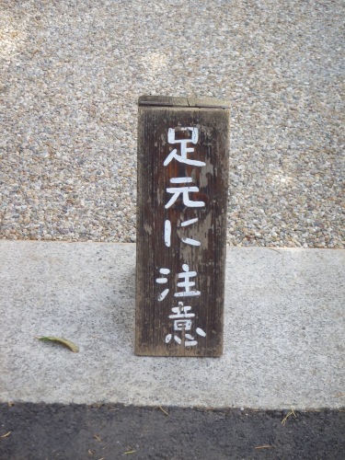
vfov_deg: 20.7
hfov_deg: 15.6
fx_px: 1262
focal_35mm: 95
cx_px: 172
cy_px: 230
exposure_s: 1/125
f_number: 4.4
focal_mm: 16
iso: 60
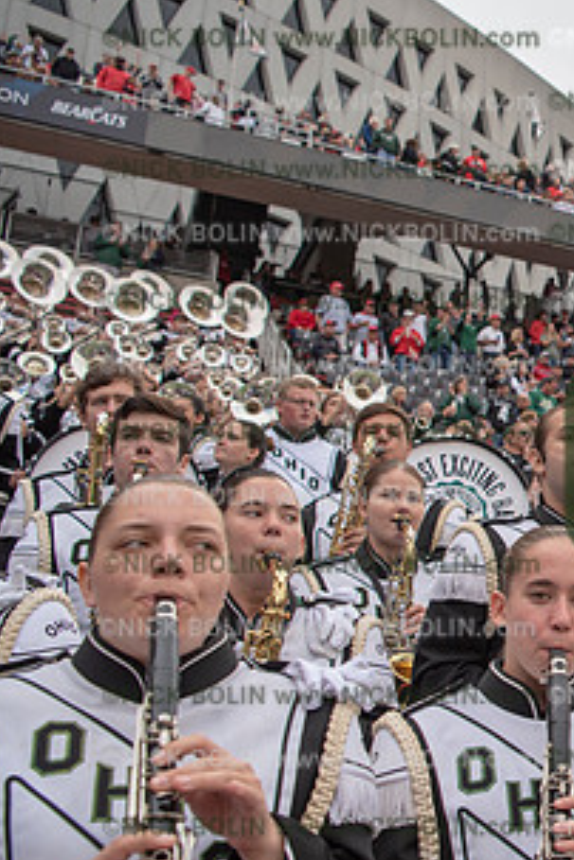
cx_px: 764
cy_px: 498
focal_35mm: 46
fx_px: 1100
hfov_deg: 25.0
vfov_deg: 42.6
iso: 250
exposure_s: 1/800
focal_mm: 24
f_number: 3.5
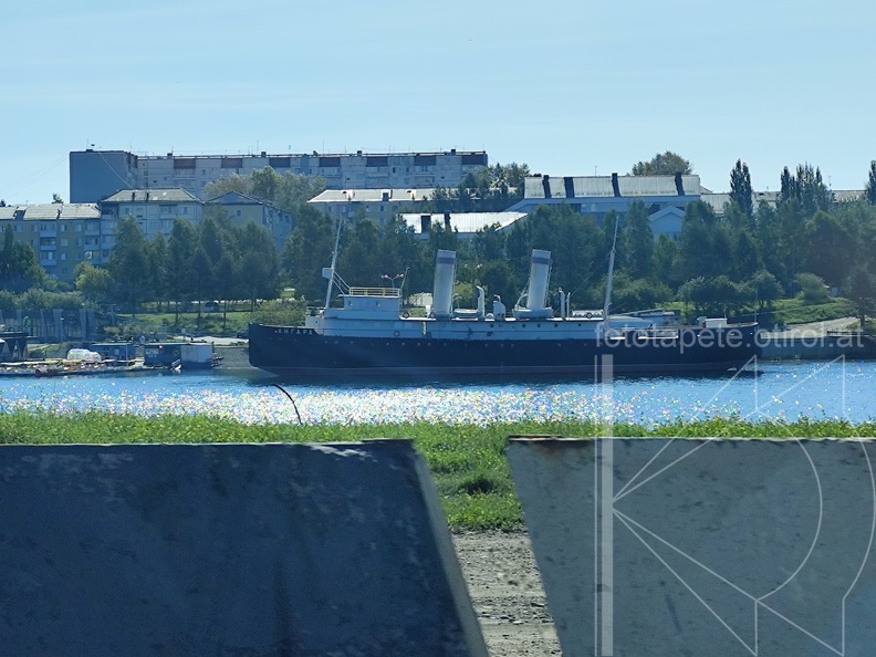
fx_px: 2708
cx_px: 438
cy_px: 328
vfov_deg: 13.8
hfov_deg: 18.4
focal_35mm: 107
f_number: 1.65
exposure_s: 1/1623
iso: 50
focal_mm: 6.19
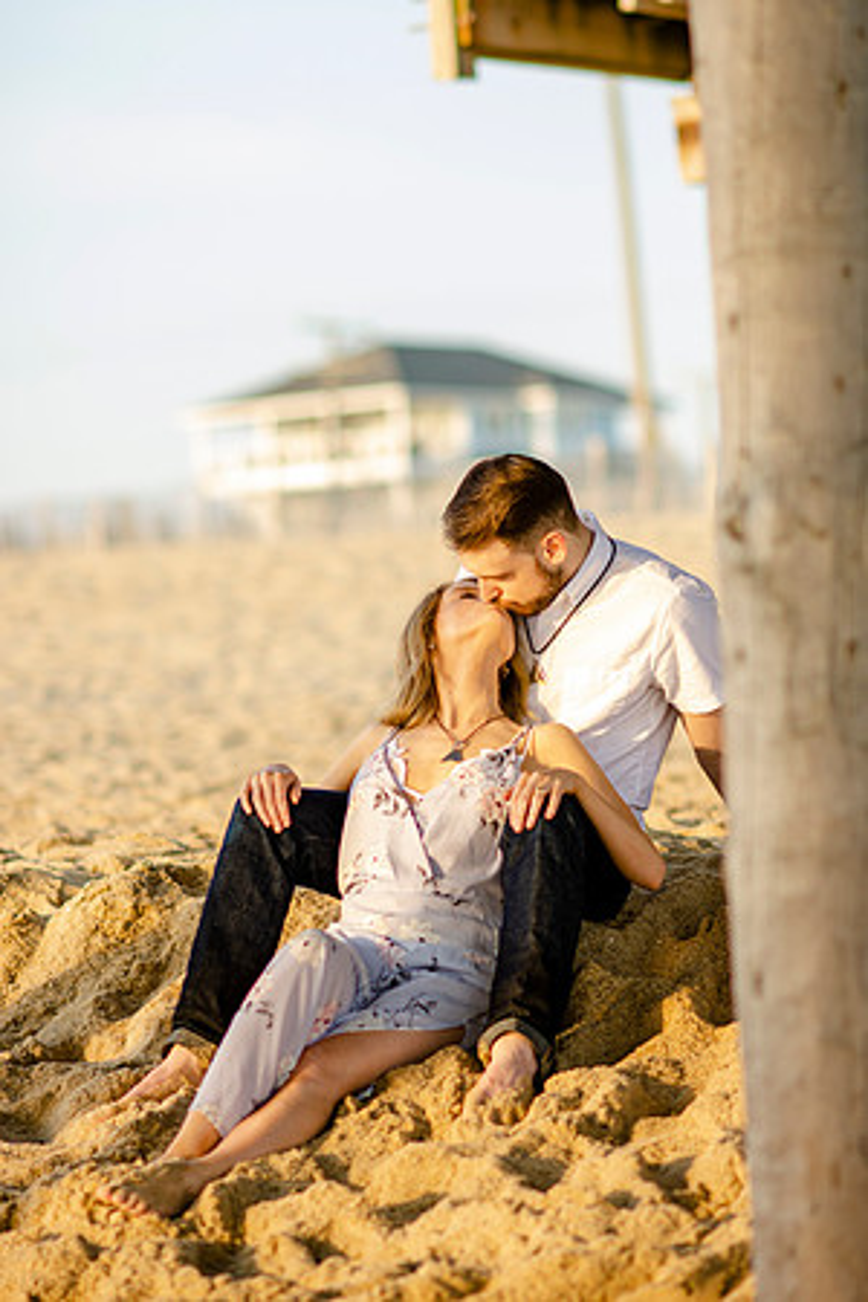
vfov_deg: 16.1
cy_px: 651
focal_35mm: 128
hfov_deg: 10.8
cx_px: 434
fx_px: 4611
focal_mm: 85
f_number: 1.8
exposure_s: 1/500
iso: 125
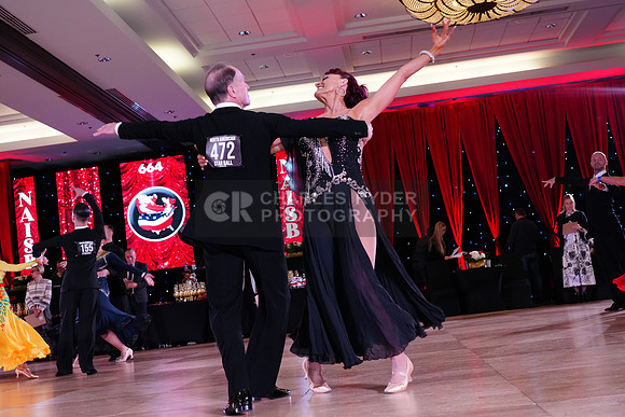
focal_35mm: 42
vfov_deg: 31.9
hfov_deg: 46.4
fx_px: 729
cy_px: 208
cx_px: 312
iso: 2500
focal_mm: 42
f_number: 5
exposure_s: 1/250
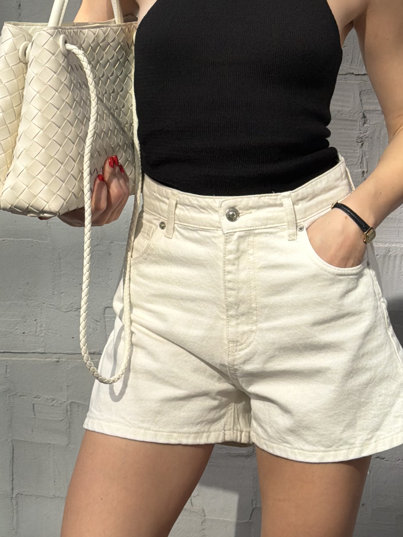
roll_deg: -0.9
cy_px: 46
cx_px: 235
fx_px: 1630
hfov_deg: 14.1
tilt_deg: -4.8
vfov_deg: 18.4
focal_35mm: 105
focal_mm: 6.76
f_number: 1.78
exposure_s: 1/2976
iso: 64
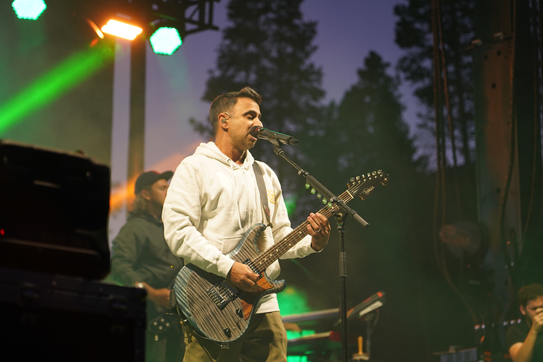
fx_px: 1584
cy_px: 181
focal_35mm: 105
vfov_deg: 13.0
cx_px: 272
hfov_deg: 19.5
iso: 1000
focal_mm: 105
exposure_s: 1/160
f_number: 4
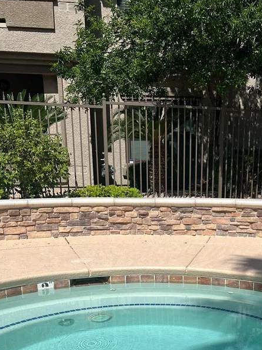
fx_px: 454
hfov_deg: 31.7
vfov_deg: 40.1
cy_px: 287
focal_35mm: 45
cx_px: 193
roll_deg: +0.0
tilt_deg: -15.4
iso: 50
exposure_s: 1/8000
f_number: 1.5
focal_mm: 5.7
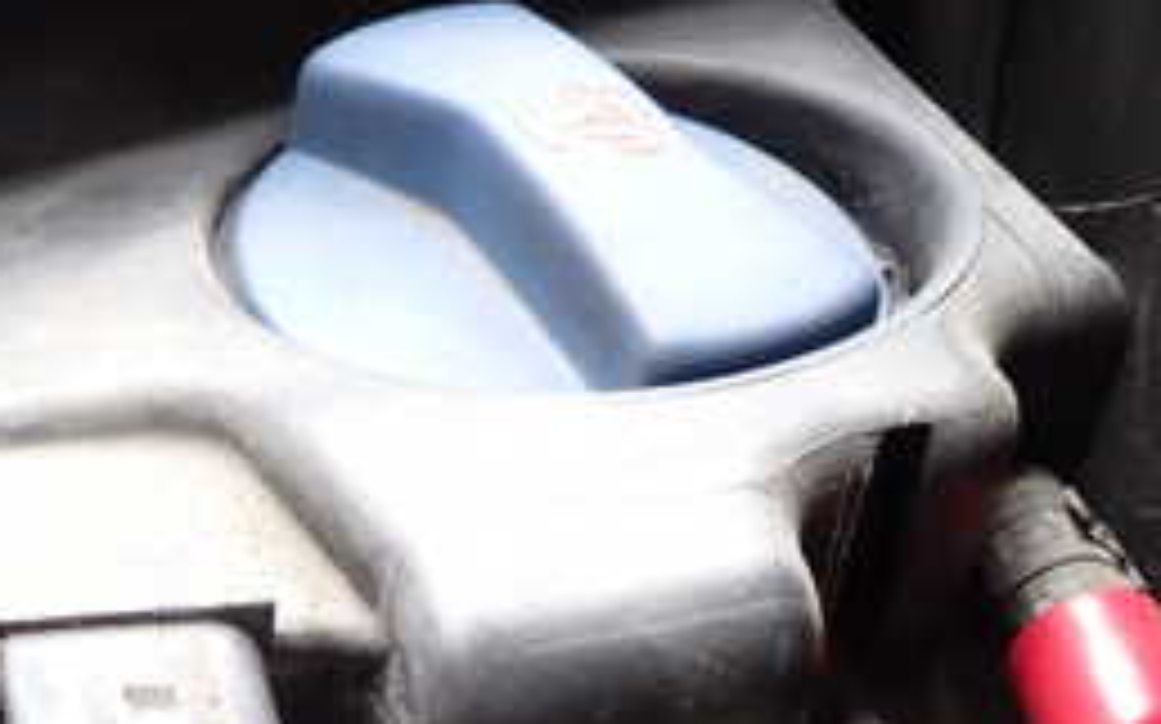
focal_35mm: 79
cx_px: 171
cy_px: 751
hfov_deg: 25.5
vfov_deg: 16.1
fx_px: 2499
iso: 125
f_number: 2.4
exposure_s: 1/60
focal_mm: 5.79
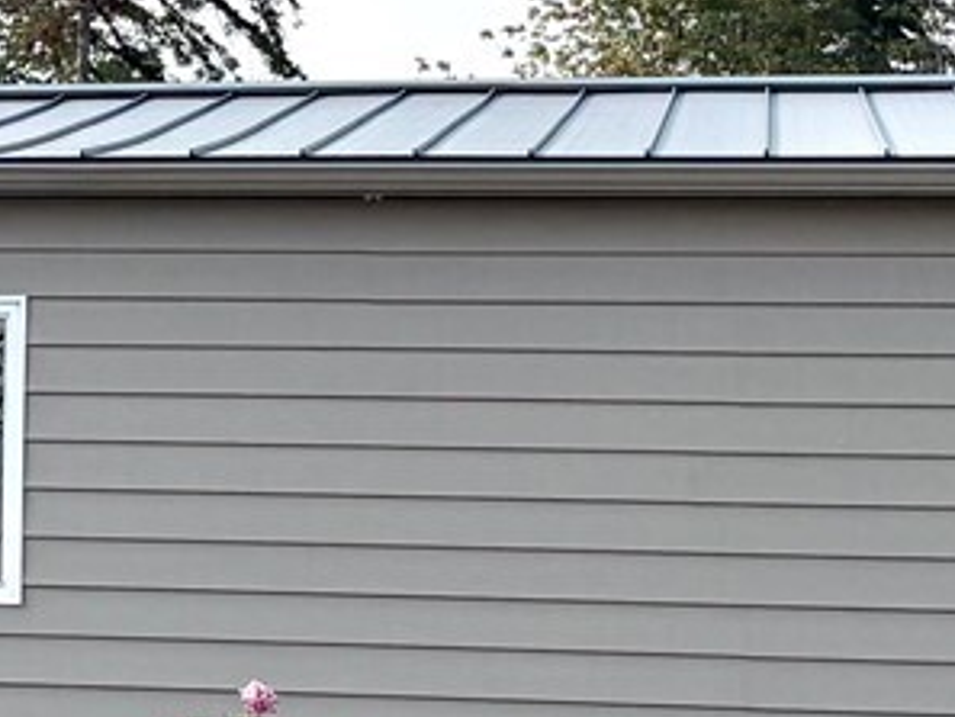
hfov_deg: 13.7
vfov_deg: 10.5
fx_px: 3864
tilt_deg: +9.9
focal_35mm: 140
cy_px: 6
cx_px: -186
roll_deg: -1.9
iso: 50
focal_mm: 5.96
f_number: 1.6
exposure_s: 1/6329
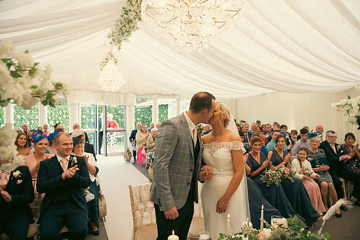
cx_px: 180
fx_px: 240
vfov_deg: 53.2
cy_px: 120
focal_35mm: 24
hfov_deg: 73.7
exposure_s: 1/160
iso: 500
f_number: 3.5
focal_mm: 24
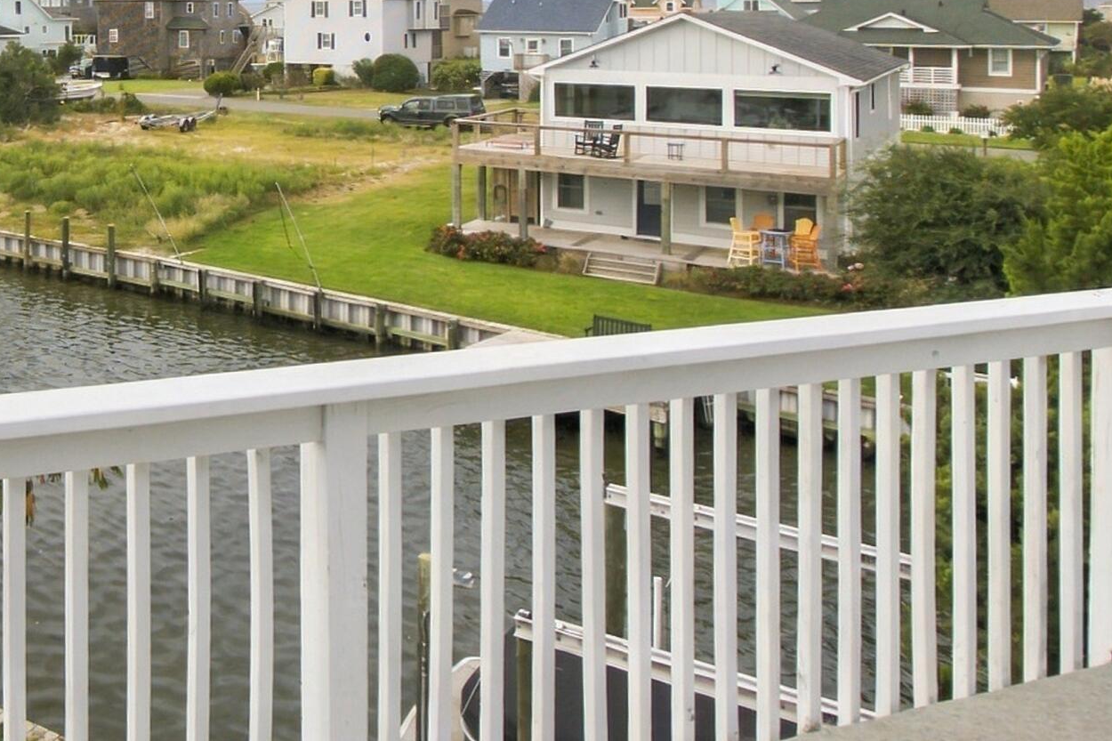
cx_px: -93
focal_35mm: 36
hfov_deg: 42.5
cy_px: -4
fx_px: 1112
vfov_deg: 33.6
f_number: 8
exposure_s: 1/400
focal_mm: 10
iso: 100
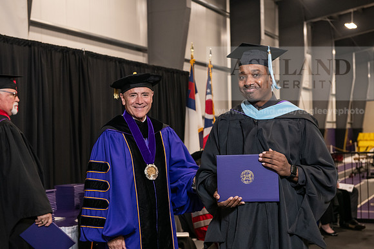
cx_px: 187
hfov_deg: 34.5
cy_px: 124
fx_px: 603
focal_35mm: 58
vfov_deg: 23.4
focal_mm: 58
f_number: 5
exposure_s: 1/125
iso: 2000
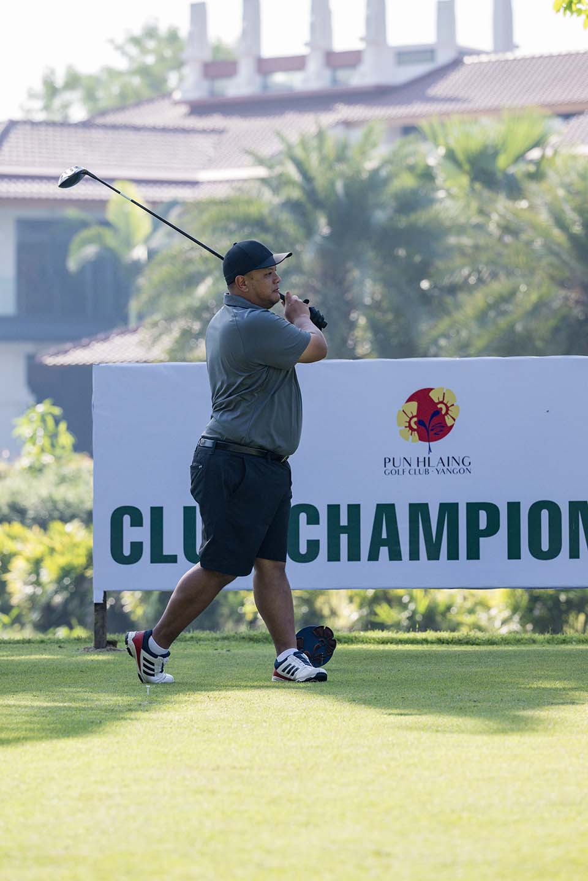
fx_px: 4900
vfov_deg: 10.3
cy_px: 440
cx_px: 294
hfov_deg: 6.9
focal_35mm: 200
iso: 1250
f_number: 5
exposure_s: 1/2000
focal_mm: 200
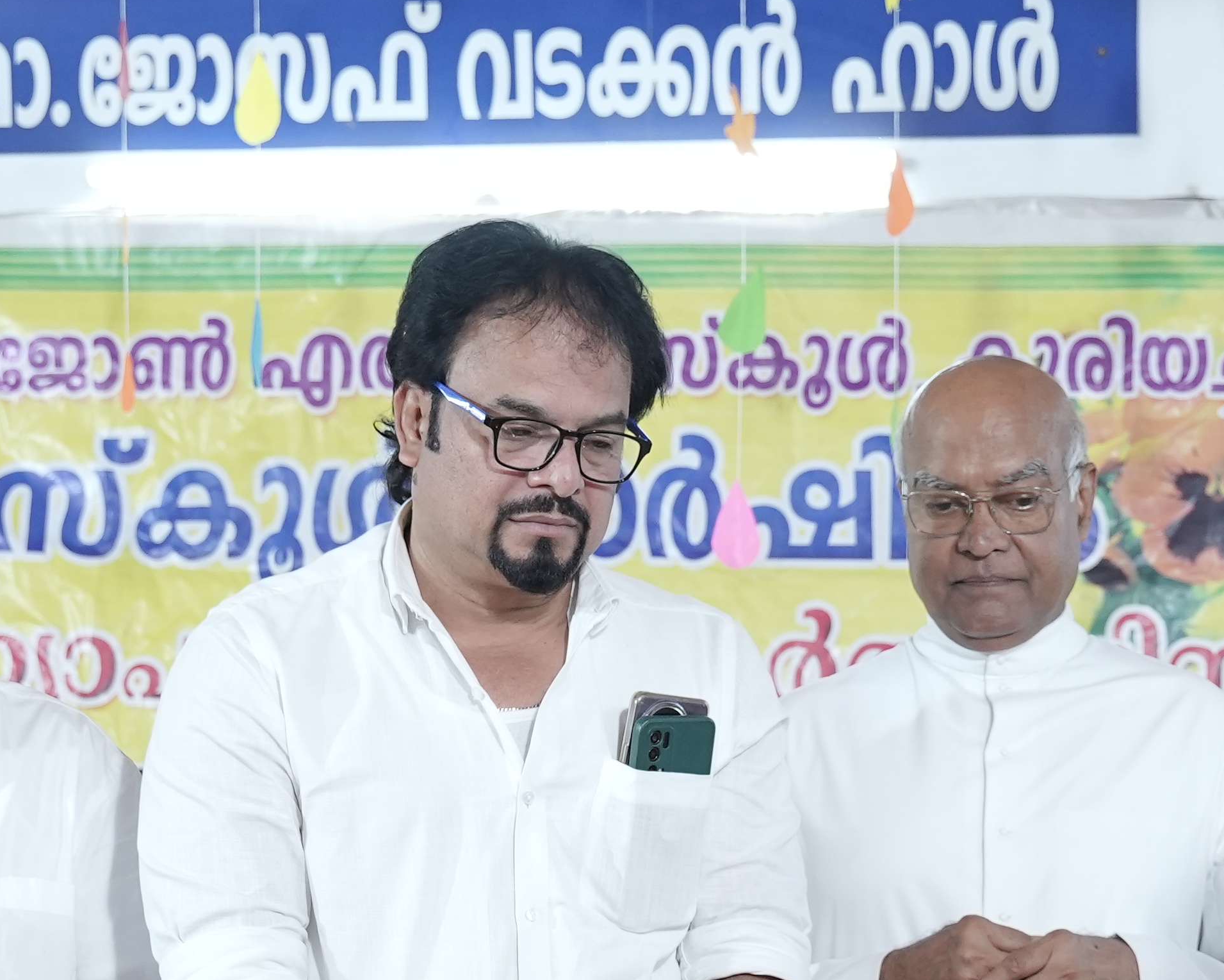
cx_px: 961
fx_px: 4239
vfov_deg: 12.8
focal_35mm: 117
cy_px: 1212
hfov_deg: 16.3
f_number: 4
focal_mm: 34
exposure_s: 1/100
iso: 1000
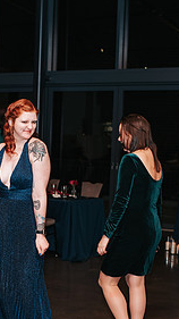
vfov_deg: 24.1
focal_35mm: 88
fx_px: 743
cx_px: 19
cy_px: 217
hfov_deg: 13.6
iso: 1000
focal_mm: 35
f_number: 2.8
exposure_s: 1/200
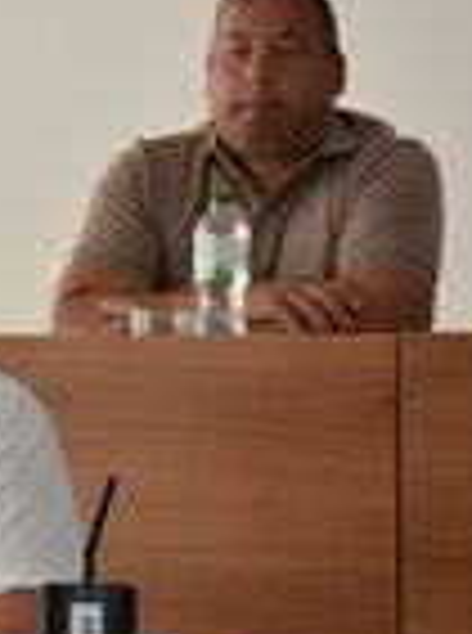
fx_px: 4201
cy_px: 330
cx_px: -144
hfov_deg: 6.4
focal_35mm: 230
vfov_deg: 8.6
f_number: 5.6
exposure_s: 1/125
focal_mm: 56
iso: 400
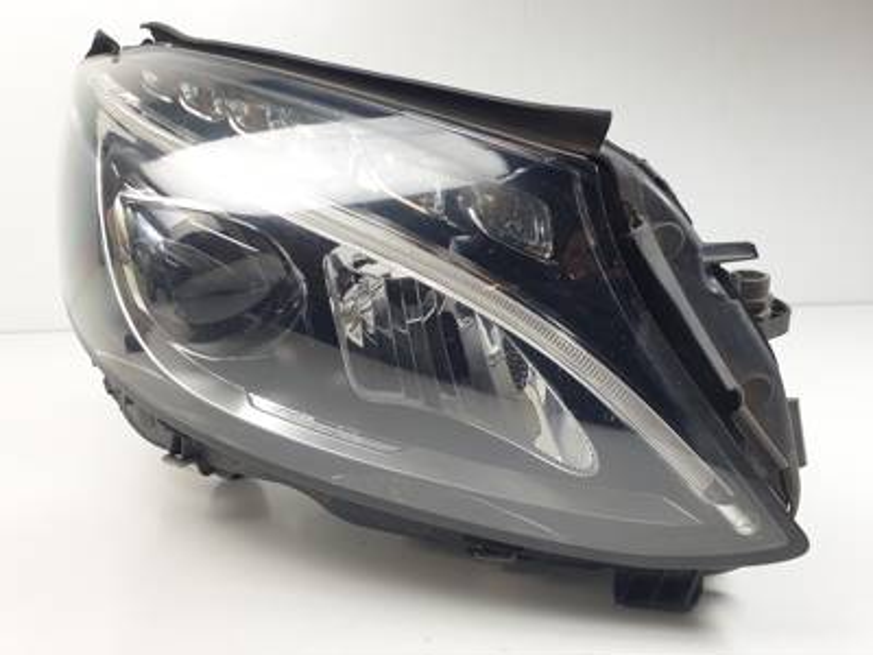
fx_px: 656
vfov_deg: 53.1
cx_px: 436
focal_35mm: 26
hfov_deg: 67.3
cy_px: 328
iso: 50
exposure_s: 1/100
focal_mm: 4.3
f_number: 2.4
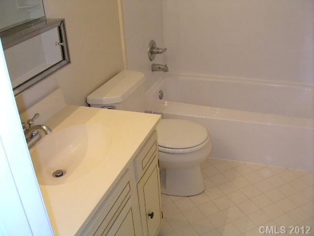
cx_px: 157
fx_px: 336
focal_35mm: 37
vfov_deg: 38.7
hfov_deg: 50.1
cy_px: 118
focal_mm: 5.6
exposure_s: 1/30
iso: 100
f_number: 2.7
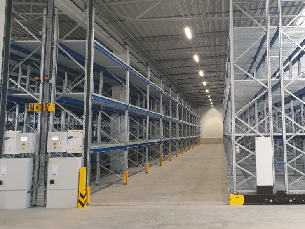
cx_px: 207
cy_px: 96
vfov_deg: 39.5
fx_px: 317
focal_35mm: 36
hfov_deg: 50.3
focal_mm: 4.3
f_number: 2.4
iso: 125
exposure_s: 1/50
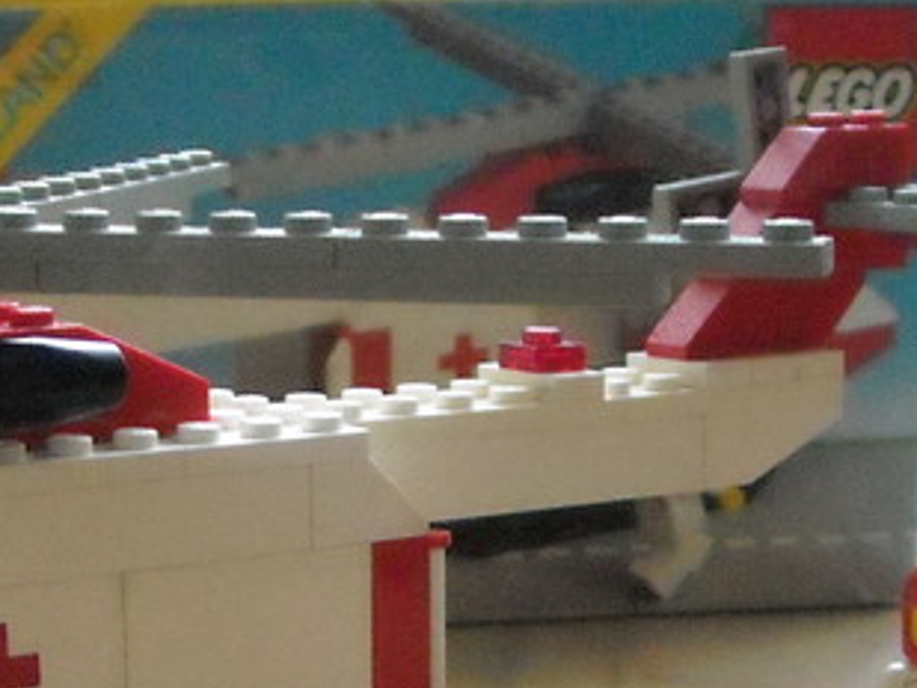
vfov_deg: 14.3
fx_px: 2703
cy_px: 687
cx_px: 309
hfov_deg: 19.2
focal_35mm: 102
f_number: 2.8
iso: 800
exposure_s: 1/33
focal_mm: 5.7
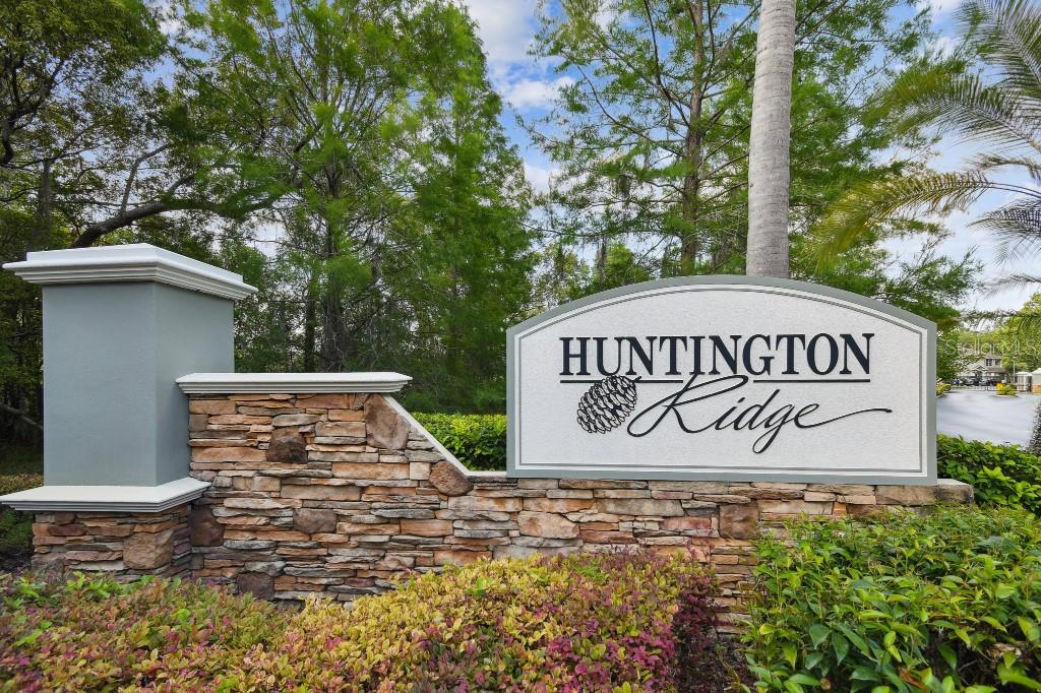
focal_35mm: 16
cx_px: 520
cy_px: 346
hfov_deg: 96.8
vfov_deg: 73.7
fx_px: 462
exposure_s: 1/80
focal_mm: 11
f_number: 7.1
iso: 100
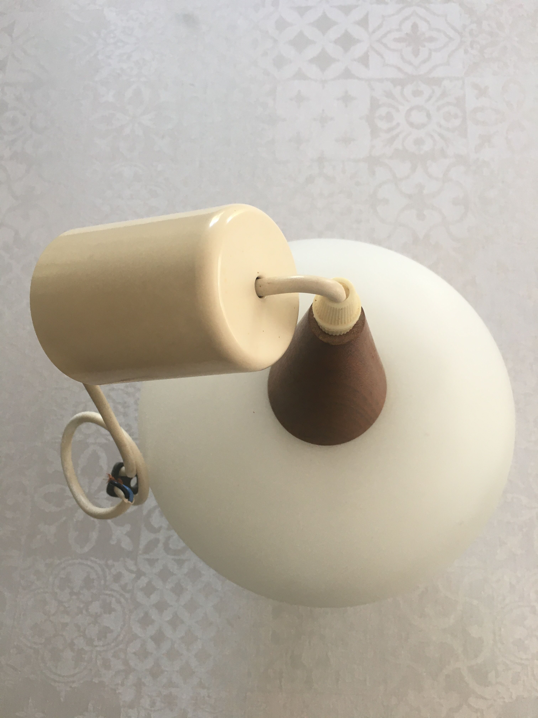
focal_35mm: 29
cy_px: 359
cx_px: 269
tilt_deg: -73.5
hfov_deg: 48.2
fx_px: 601
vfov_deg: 61.7
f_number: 2.2
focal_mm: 4.15
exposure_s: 1/33
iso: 40
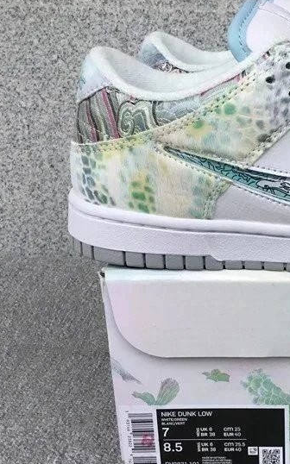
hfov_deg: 21.9
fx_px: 696
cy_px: 246
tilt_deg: -19.8
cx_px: 344
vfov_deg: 36.9
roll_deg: -1.3
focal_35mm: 55
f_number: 2.4
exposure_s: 1/222
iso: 25
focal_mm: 3.3
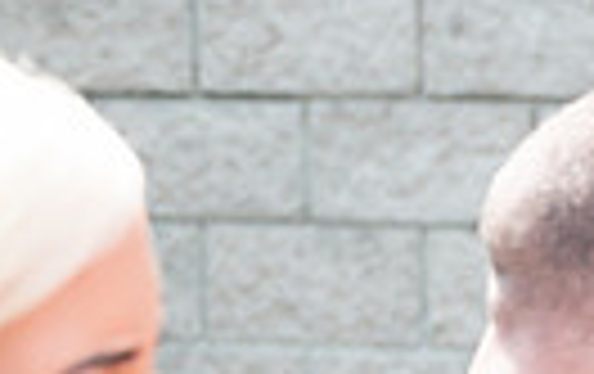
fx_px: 3049
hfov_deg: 10.4
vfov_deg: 6.9
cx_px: 1120
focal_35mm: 188
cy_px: 498
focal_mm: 42
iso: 80
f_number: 3.5
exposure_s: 1/250
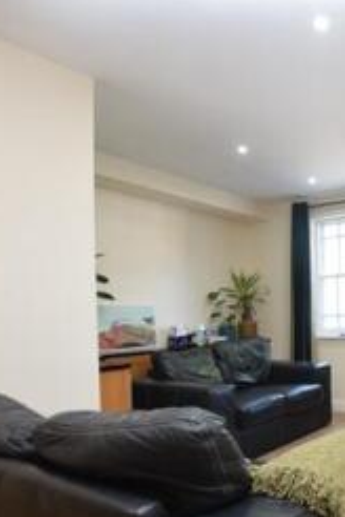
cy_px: 320
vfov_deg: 62.8
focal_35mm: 29
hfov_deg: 39.1
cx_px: 353
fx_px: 417
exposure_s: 1/100
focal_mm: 10
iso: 800
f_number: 5
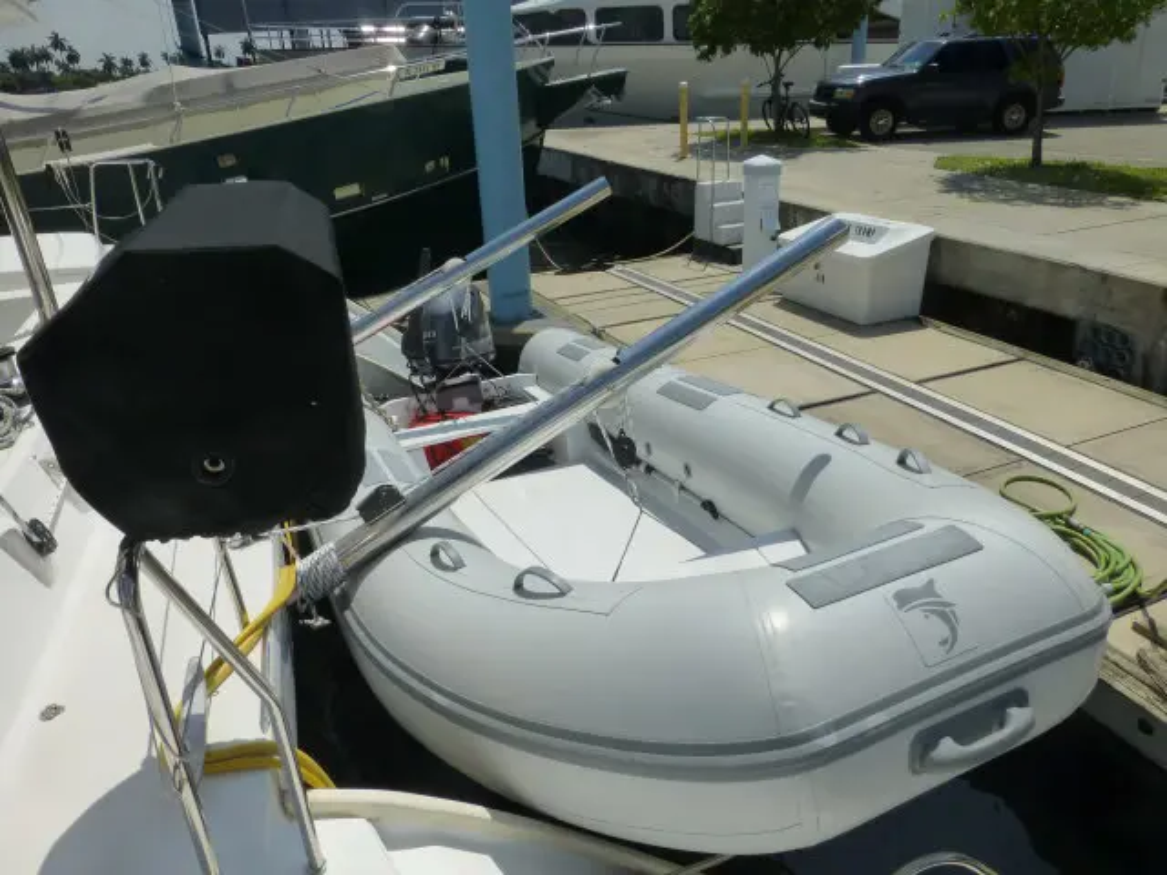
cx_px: 584
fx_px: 809
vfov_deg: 56.8
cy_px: 438
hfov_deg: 71.6
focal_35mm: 24
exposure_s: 1/1600
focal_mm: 4.3
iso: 160
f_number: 5
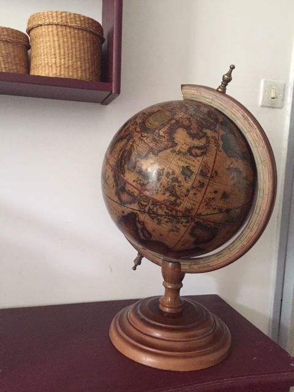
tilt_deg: -6.0
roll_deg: -1.6
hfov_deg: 48.2
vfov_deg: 61.7
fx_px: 328
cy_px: 196
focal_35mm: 29
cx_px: 147
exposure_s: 1/17
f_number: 2.2
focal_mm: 4.15
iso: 400
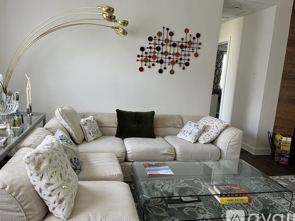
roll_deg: -3.7
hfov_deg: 65.3
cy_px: 114
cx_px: 147
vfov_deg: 51.4
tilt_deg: -10.8
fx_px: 230
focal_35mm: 27
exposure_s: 1/90
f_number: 1.6
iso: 125
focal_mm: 5.1
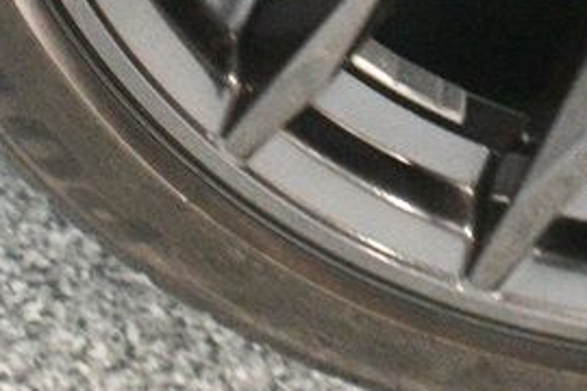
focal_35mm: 239
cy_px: -332
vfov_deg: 5.6
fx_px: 3897
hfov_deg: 8.5
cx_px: 759
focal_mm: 42
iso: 8000
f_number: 4.5
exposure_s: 1/60
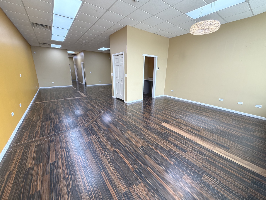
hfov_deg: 102.1
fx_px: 108
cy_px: 100
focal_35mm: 14
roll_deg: -0.1
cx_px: 133
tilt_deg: -15.4
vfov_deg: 85.7
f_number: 2.2
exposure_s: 1/120
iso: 80
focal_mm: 2.22
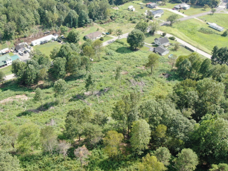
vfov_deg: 38.6
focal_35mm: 37
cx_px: 101
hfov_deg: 50.1
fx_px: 243
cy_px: 93
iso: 100
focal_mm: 4.39
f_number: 2.8
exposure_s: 1/320
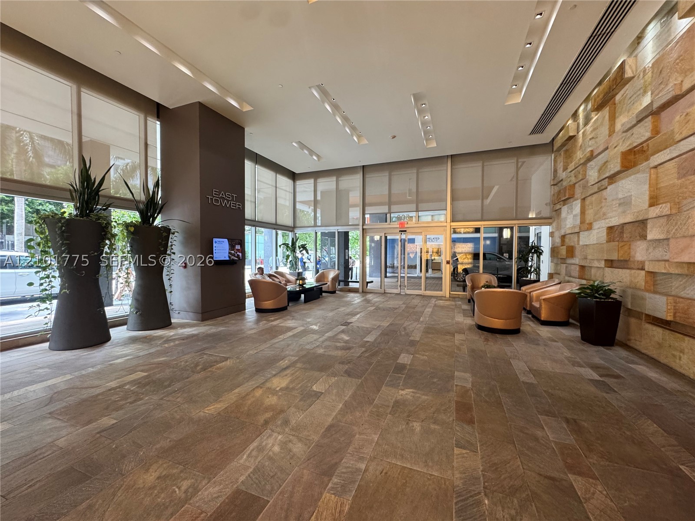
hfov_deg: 102.1
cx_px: 348
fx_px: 281
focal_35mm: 14
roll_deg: +0.0
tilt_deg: -1.8
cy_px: 260
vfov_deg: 85.7
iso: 250
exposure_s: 1/120
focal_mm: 2.22
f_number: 2.2
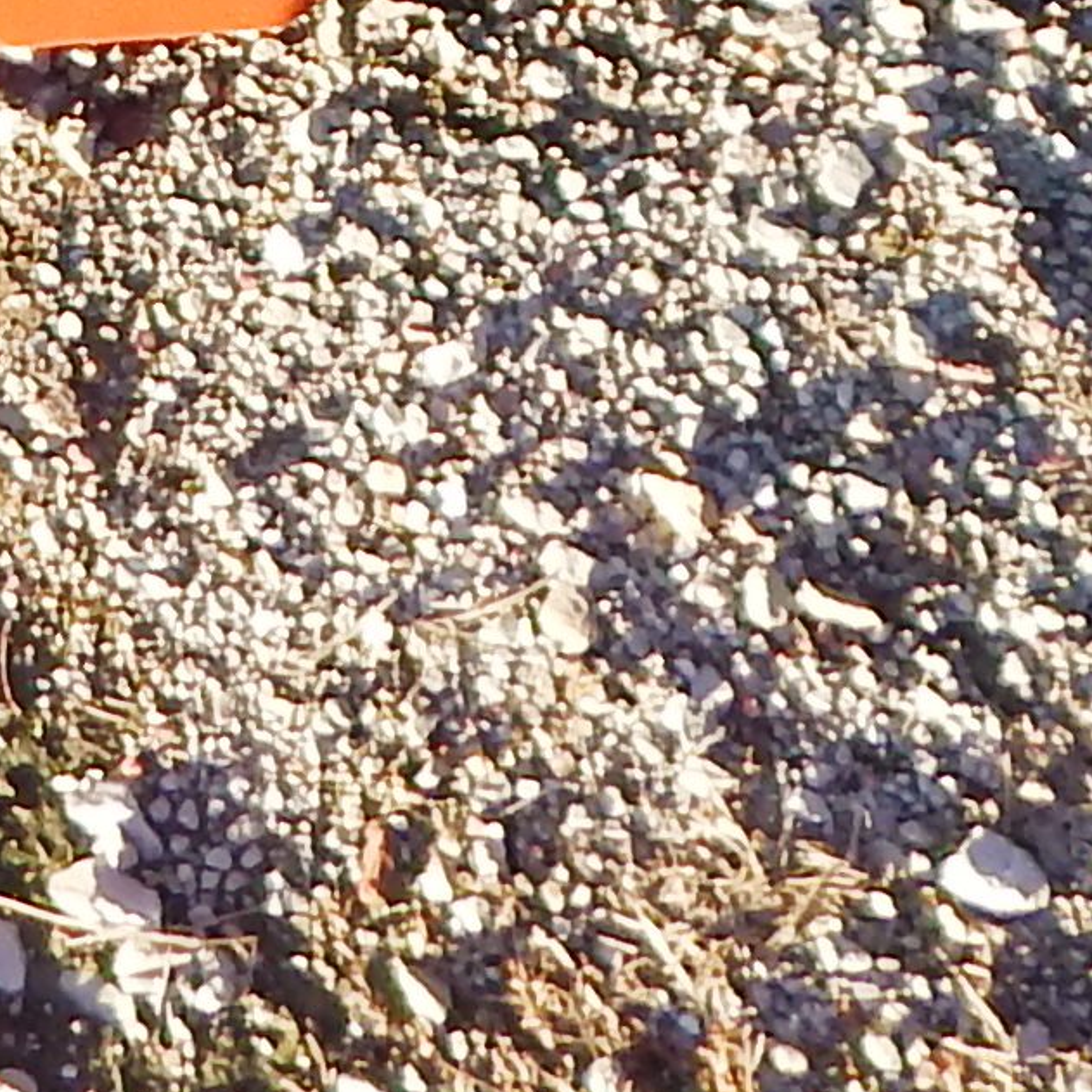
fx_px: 5068
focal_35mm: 142
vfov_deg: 10.4
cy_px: -1625
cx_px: -1038
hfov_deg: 11.2
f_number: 3
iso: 125
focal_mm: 4
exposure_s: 1/250
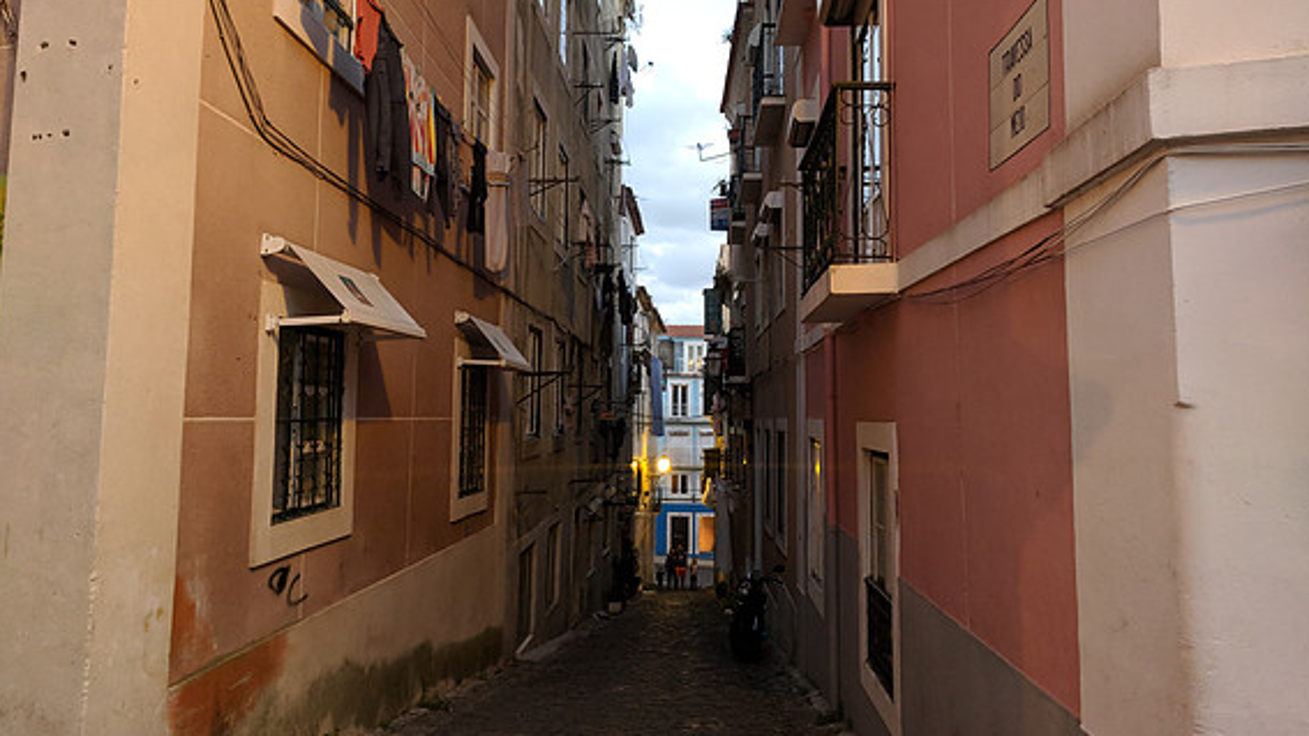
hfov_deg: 66.1
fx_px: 1007
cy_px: 322
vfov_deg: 40.1
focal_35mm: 29
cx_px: 646
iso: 716
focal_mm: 4.67
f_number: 2
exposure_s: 1/50
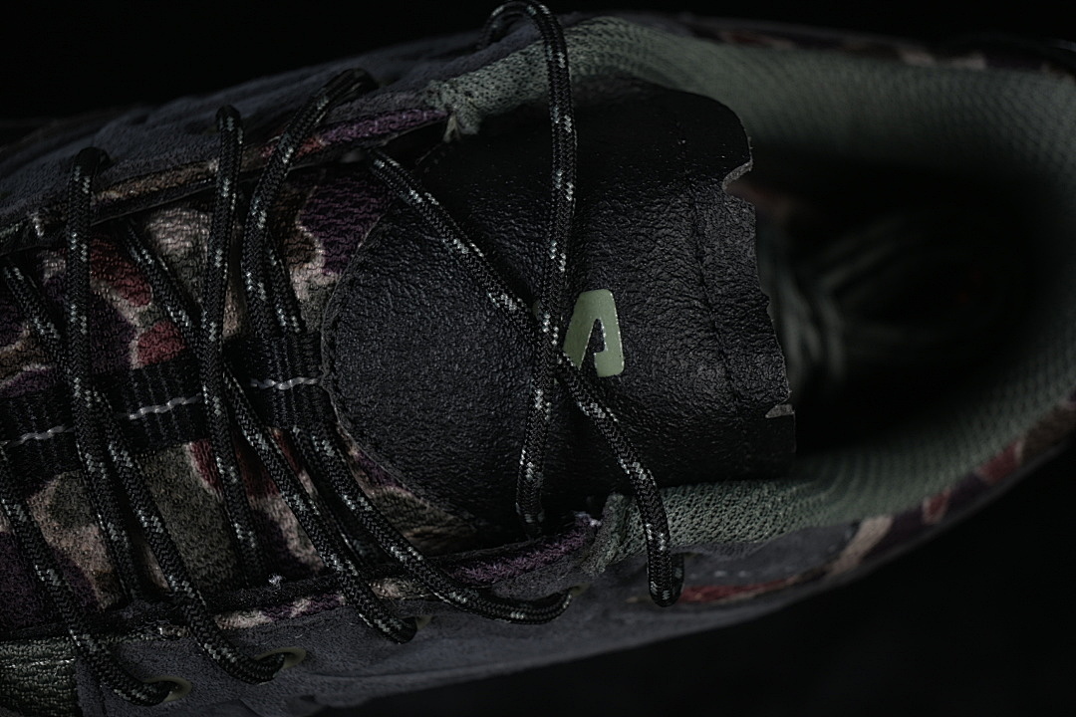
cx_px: 538
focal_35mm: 75
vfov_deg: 18.2
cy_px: 358
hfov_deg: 27.0
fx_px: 2241
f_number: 6.3
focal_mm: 50
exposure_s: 1/50
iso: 160
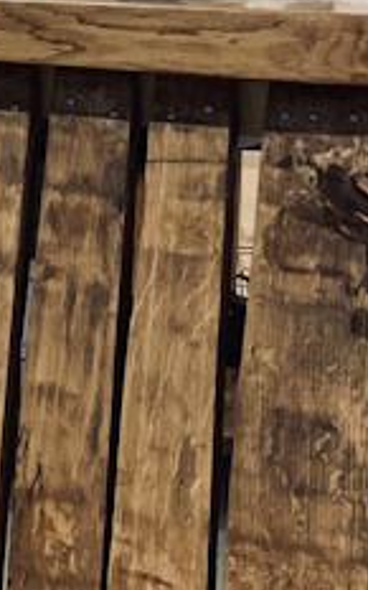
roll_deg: +0.0
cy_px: -132
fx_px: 1910
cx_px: -464
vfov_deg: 16.7
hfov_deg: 9.9
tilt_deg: +1.8
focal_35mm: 119
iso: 200
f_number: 1.8
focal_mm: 4.25
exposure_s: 1/50
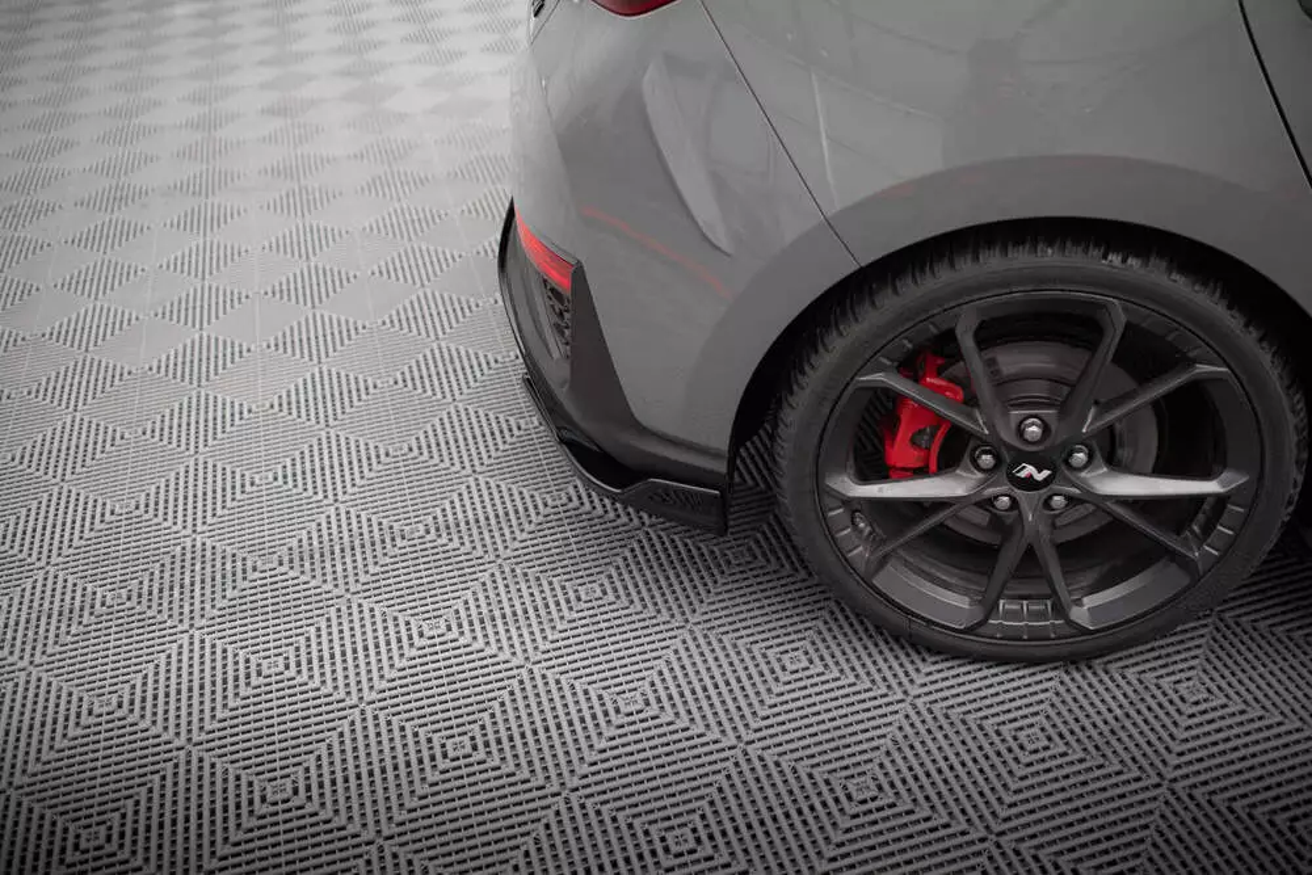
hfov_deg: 54.4
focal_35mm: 35
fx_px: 1276
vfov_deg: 37.9
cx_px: 656
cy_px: 438
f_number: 2.2
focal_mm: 35
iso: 1000
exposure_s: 1/125
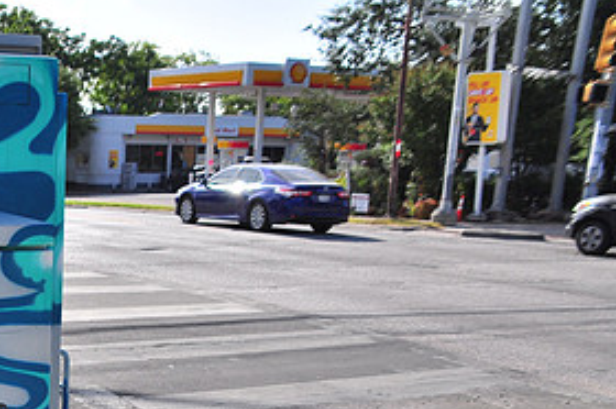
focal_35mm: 56
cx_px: -13
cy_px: 406
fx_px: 957
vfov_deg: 23.2
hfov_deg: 32.5
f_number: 6.3
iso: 200
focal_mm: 18
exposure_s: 1/800
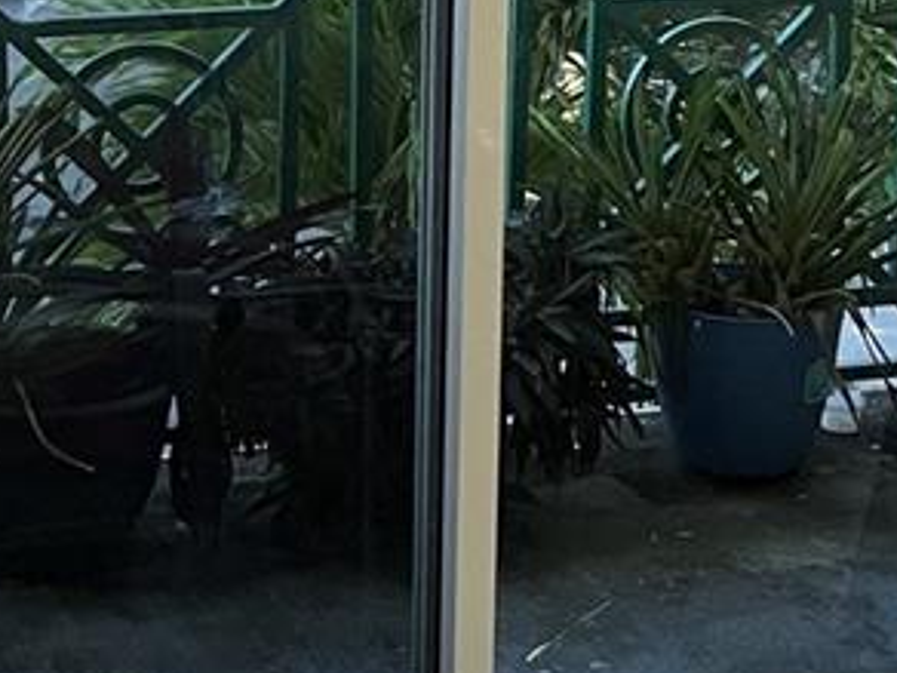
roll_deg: -0.1
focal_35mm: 107
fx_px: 2773
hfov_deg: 18.4
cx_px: 350
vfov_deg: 13.6
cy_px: -43
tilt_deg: -11.3
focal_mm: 5.1
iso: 400
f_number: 1.6
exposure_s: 1/60
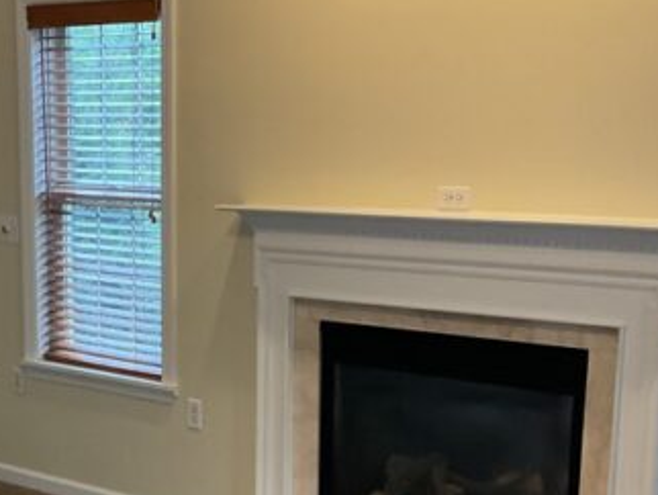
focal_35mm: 72
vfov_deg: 20.2
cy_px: 405
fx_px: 1370
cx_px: 84
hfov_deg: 26.2
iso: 125
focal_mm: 3
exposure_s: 1/60
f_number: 1.8
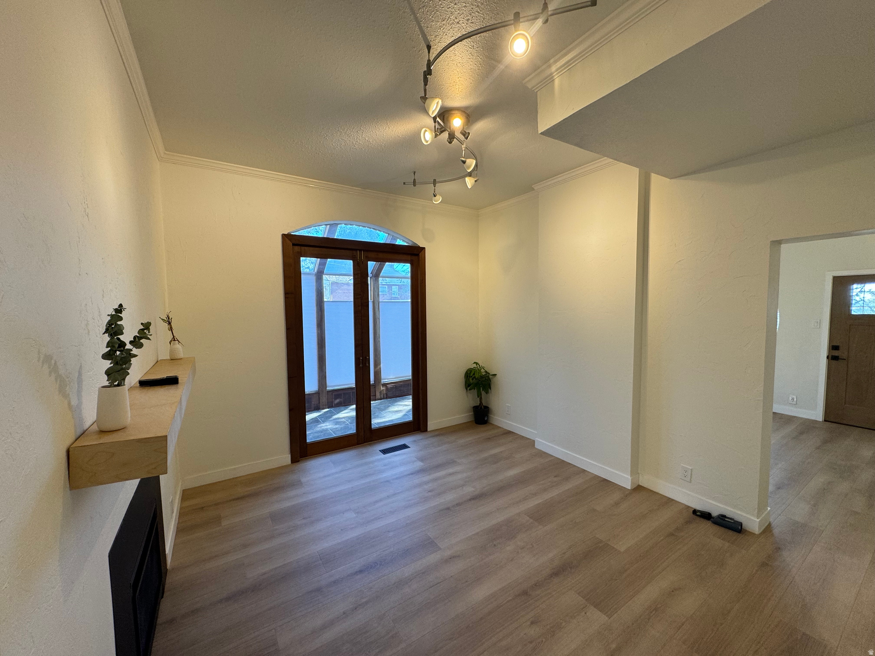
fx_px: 354
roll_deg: +0.1
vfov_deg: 85.7
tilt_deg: -4.5
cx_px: 438
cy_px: 328
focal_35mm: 14
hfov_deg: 102.1
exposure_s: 1/120
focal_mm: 2.22
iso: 80
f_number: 2.2
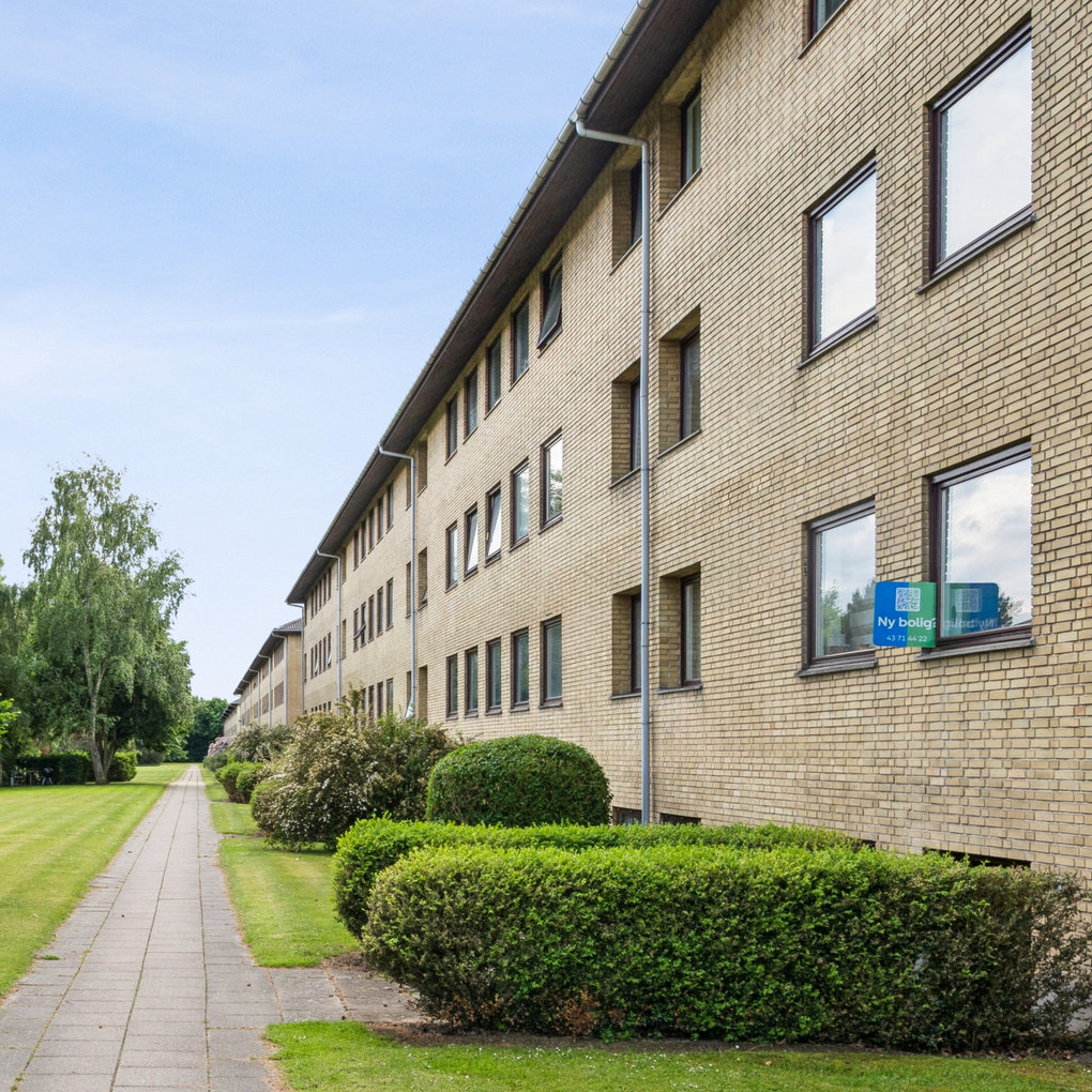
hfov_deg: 35.9
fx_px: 1606
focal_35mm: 45
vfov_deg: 37.1
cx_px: 173
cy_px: 740
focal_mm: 18
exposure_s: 1/125
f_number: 10
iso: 200
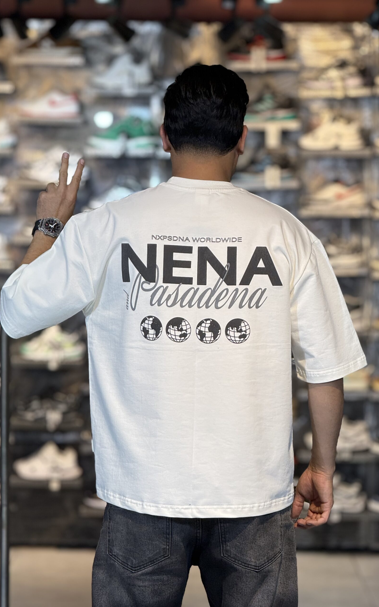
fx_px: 2115
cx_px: 208
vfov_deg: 16.3
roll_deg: -1.2
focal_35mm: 128
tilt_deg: -2.1
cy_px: 305
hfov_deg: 10.2
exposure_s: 1/100
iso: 80
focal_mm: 15.66
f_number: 2.8
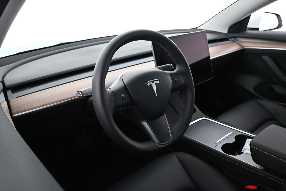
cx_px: 143
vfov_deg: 43.6
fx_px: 238
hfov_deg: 61.9
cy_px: 96
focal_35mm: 30
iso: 4000
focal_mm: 20
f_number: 3.8
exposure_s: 1/50
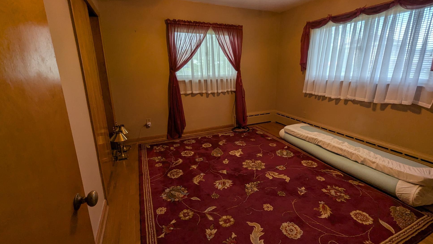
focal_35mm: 15
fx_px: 172
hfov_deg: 102.9
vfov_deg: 70.5
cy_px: 114
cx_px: 229
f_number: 2.2
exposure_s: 1/60
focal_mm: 1.95
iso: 71
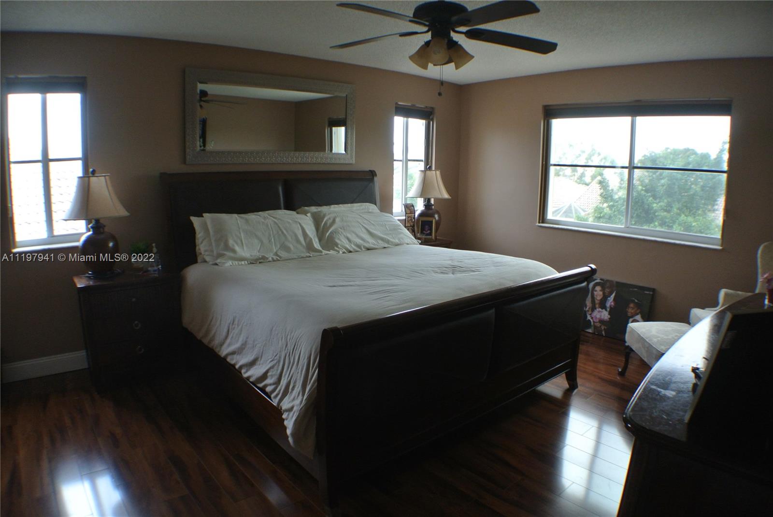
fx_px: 580
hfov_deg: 67.3
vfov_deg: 48.0
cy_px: 258
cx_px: 386
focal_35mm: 27
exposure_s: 1/125
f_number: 3.5
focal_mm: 10
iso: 400
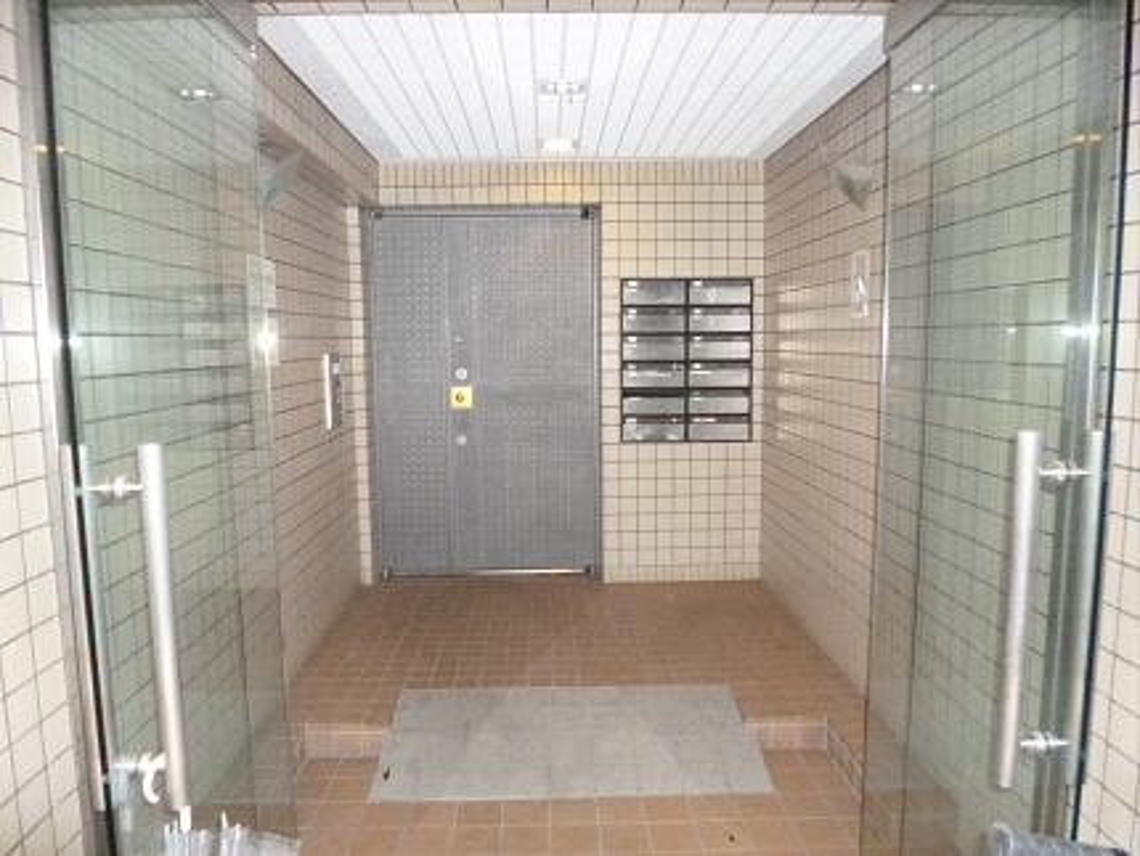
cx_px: 570
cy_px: 428
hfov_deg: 71.6
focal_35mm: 24
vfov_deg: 56.9
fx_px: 791
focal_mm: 4.3
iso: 800
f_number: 2.5
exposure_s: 1/60
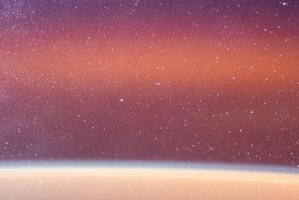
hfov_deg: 14.3
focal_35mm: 143
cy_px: 17
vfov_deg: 9.6
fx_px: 1188
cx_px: 133
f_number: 1.2
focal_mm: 50
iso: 25600
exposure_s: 1
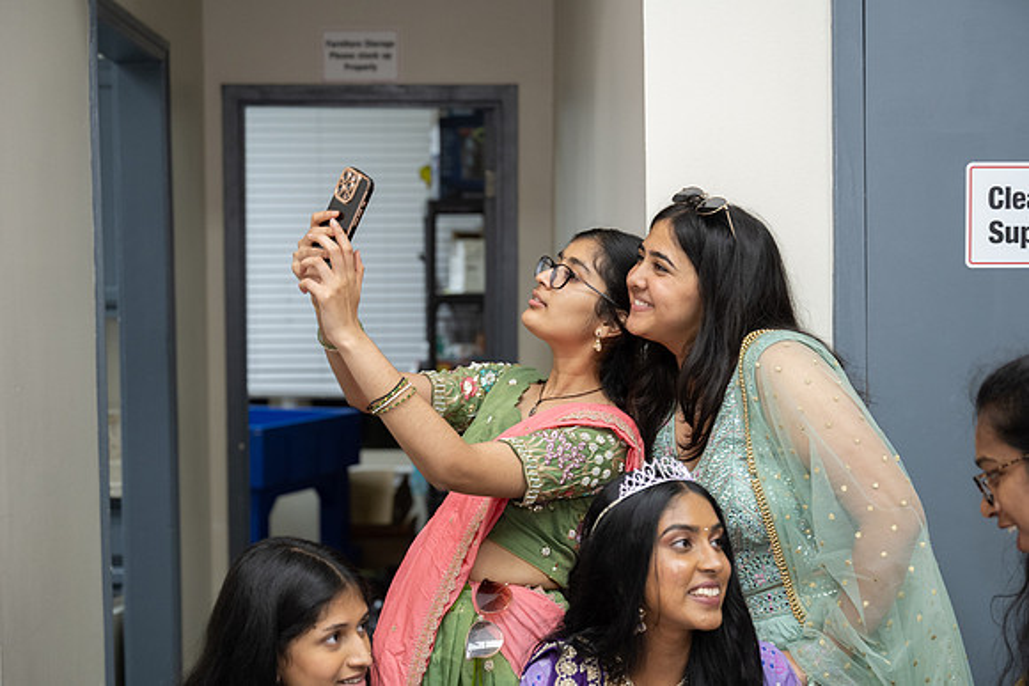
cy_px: 343
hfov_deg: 29.0
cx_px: 514
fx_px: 1990
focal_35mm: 70
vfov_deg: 19.6
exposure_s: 1/160
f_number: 3.5
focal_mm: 67
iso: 1000
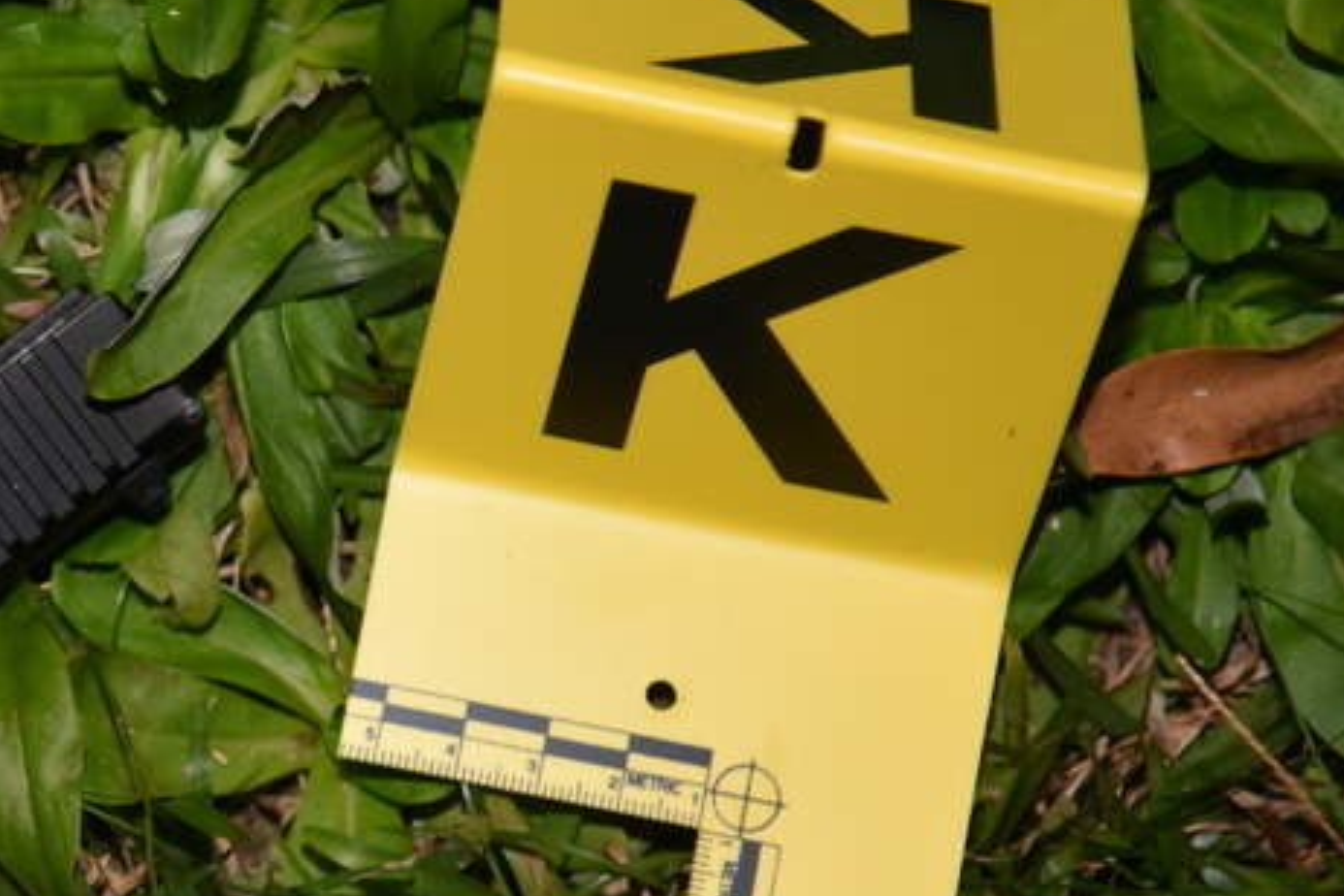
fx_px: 10191
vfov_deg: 5.0
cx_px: -122
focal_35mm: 273
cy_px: 560
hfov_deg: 7.5
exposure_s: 1/60
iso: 3200
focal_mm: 105
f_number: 4
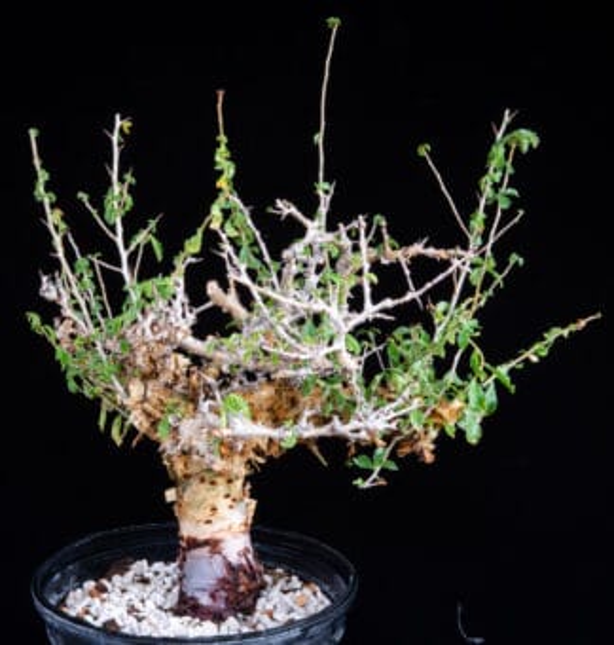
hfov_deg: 19.7
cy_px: 330
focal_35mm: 86
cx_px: 266
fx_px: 1765
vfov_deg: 20.7
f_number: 32
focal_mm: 60
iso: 100
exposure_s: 6
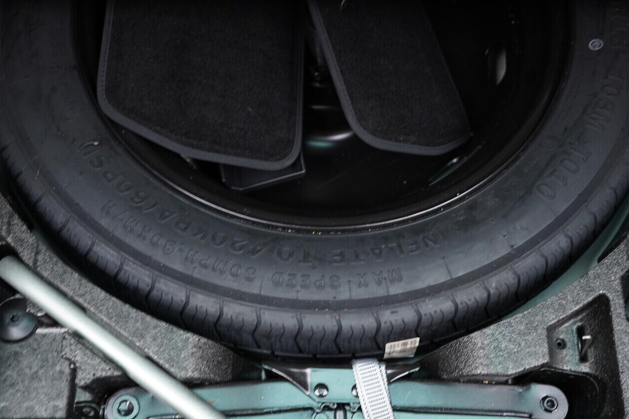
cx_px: 335
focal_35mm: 41
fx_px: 716
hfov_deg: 47.4
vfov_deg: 32.6
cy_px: 228
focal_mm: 24
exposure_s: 1/40
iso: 500
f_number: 2.8
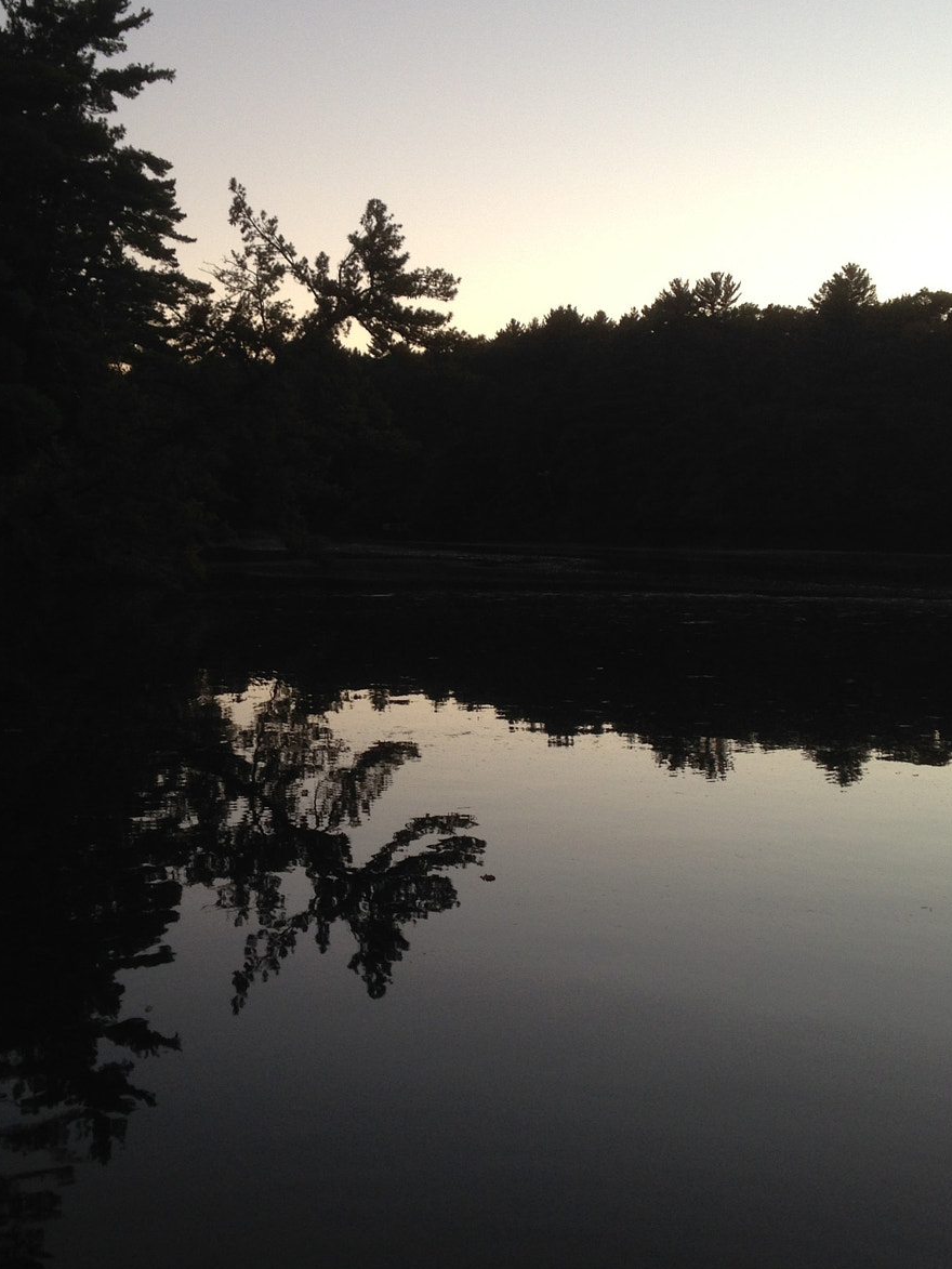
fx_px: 1650
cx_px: 435
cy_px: 581
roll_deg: -0.6
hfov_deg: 32.2
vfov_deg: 42.0
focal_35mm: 45
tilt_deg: +1.0
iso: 64
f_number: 2.4
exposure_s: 1/60
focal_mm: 4.12
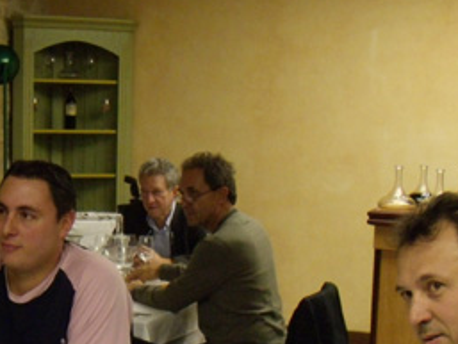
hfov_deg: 23.2
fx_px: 1112
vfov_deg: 17.1
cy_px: 364
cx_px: 176
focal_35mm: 84
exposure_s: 1/60
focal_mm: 6.4
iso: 400
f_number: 3.6
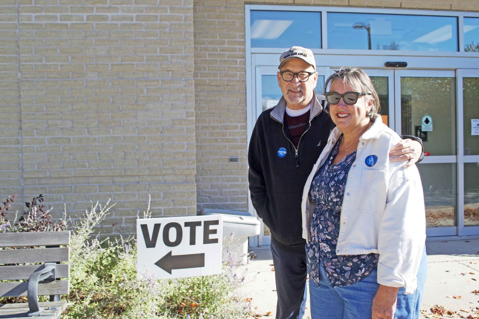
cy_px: 160
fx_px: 479
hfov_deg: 53.1
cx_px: 240
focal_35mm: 36
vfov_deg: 36.9
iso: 100
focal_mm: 24
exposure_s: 1/160
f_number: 6.3
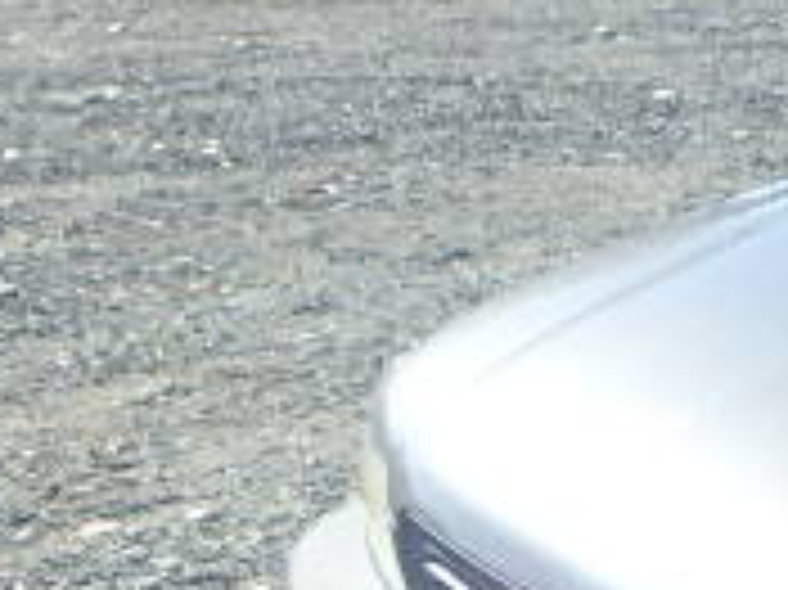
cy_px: 572
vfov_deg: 18.7
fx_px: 1752
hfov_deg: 19.6
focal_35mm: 77
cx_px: 1373
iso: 125
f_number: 3.5
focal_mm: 3.7
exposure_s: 1/640
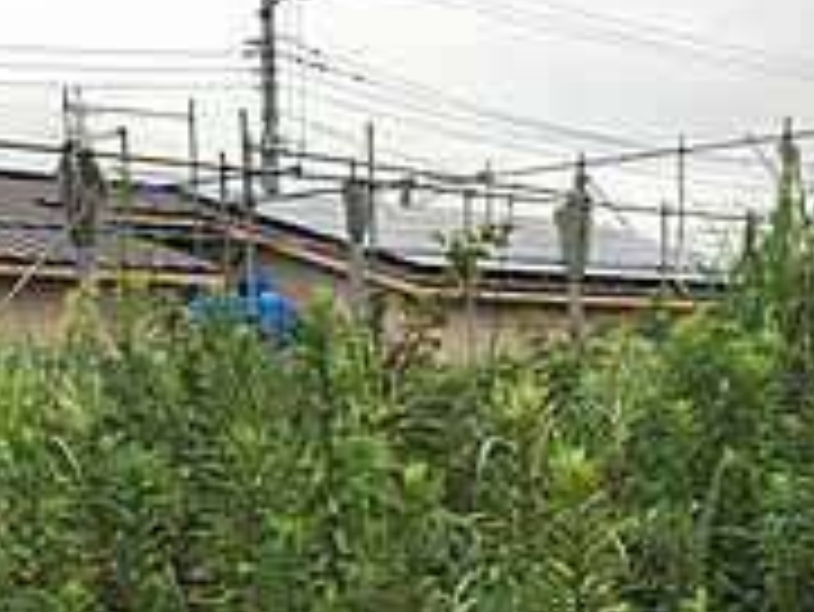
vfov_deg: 14.7
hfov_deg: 20.4
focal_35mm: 96
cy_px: 806
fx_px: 2259
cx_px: 387
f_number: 2.2
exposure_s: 1/403
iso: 25
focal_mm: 4.15
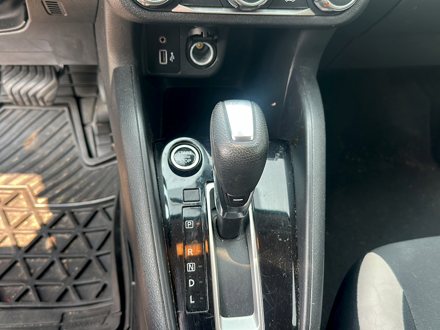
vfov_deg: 54.9
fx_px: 318
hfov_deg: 69.4
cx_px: 220
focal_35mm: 25
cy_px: 165
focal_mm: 6.86
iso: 80
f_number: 1.78
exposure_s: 1/94
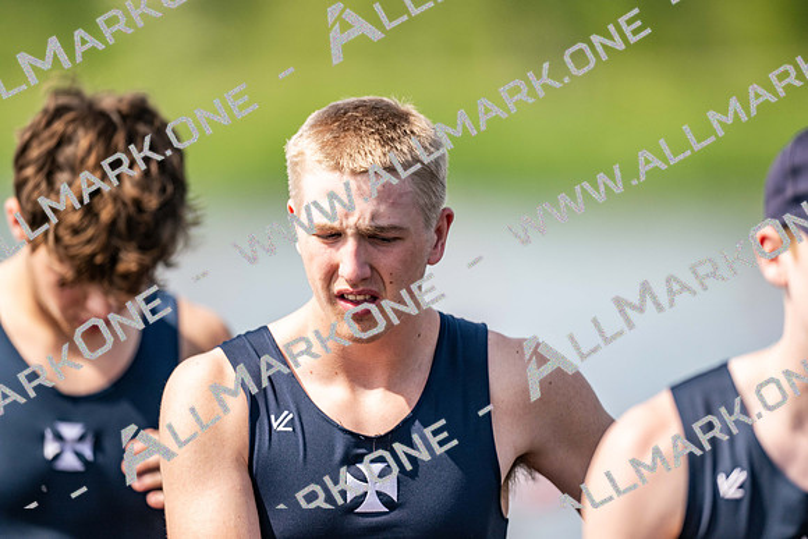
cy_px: 270
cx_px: 404
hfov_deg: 3.4
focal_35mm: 600
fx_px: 13469
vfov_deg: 2.3
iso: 450
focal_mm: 600
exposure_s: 1/2500
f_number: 4
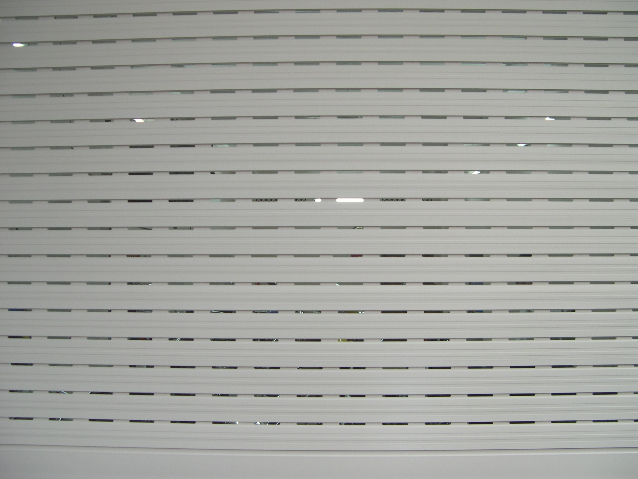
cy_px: 240
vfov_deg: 37.7
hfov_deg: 49.0
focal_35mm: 38
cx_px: 319
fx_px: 700
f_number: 2.8
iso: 100
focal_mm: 8
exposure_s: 1/40.9
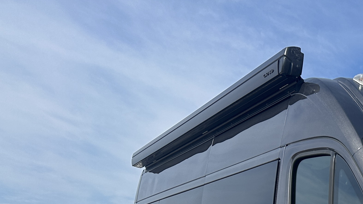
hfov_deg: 26.9
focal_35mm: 67
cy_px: 343
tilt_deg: -3.5
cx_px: 461
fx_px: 645
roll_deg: -1.0
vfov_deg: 15.9
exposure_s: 1/4348
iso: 80
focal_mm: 6.86
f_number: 1.78
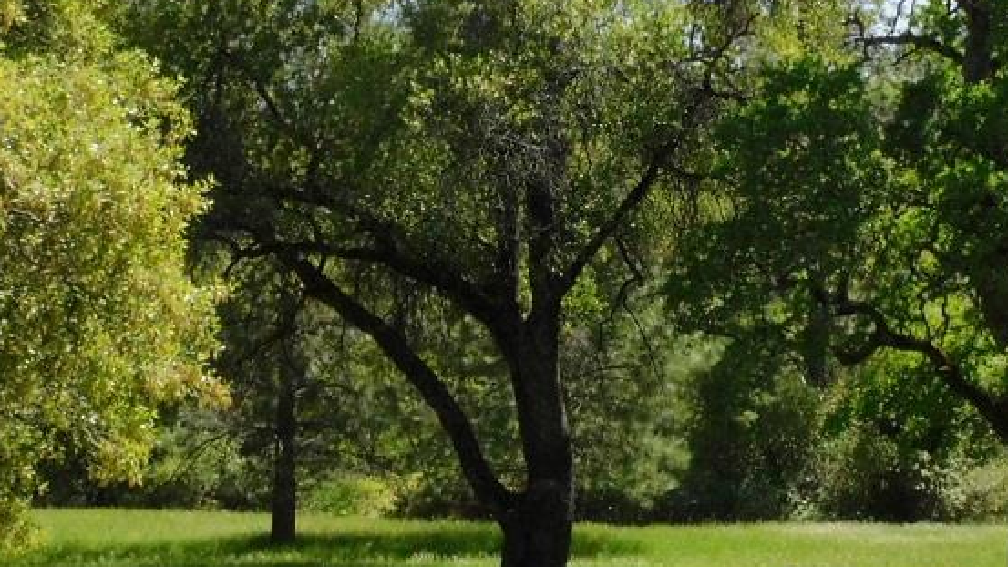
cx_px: 580
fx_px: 2192
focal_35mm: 82
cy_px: 219
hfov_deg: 25.9
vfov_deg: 14.7
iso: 800
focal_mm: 7.2
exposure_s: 1/1600
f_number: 6
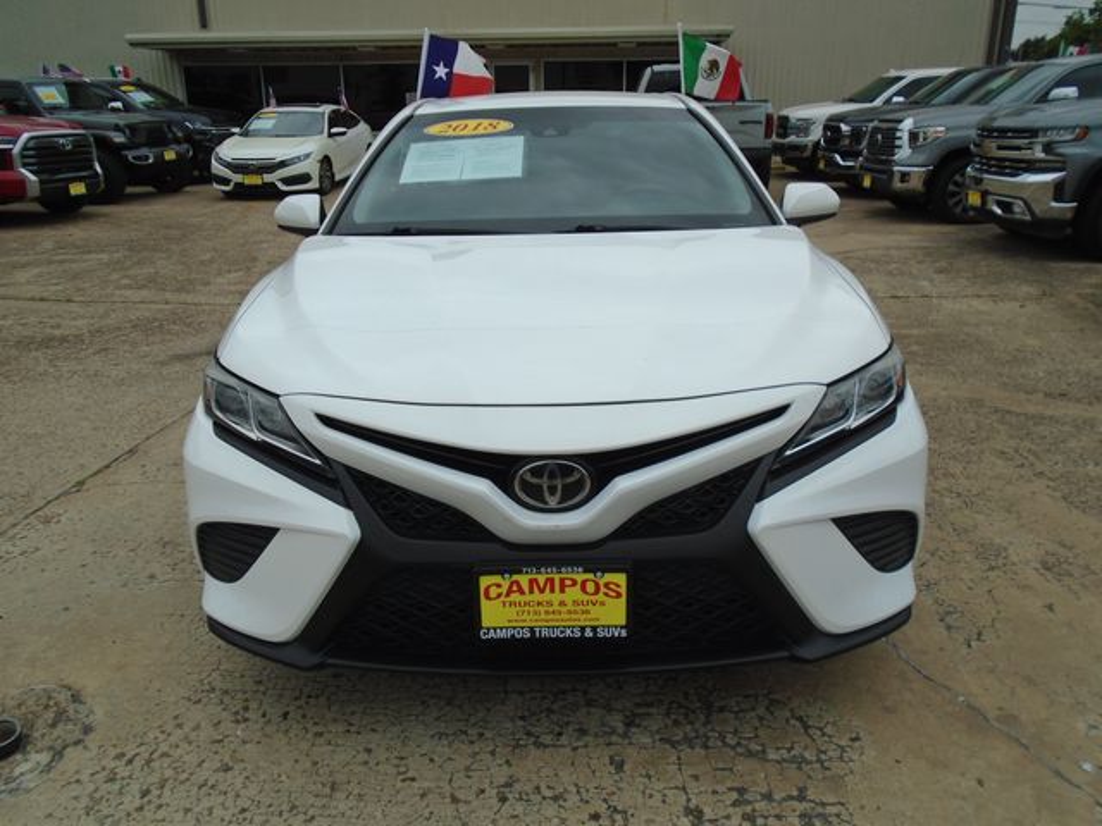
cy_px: 413
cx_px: 551
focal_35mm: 26
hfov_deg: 67.3
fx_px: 828
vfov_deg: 53.1
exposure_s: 1/250
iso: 100
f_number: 8
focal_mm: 4.6
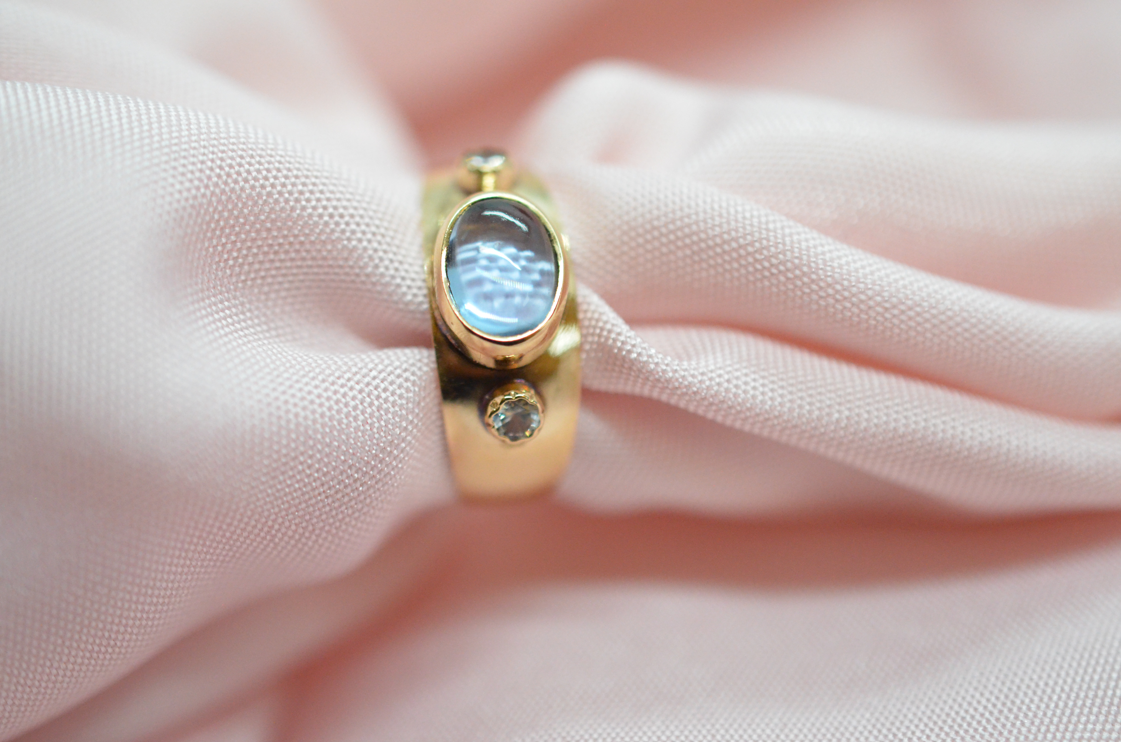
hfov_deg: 33.5
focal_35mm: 60
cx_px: 560
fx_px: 1864
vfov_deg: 22.5
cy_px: 371
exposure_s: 1/2500
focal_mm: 40
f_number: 4
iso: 4000
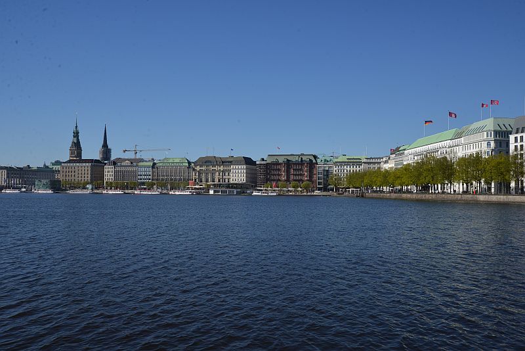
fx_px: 496
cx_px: 262
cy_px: 176
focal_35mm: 34
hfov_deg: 55.8
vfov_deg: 38.9
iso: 200
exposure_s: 1/320
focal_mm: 34
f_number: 14
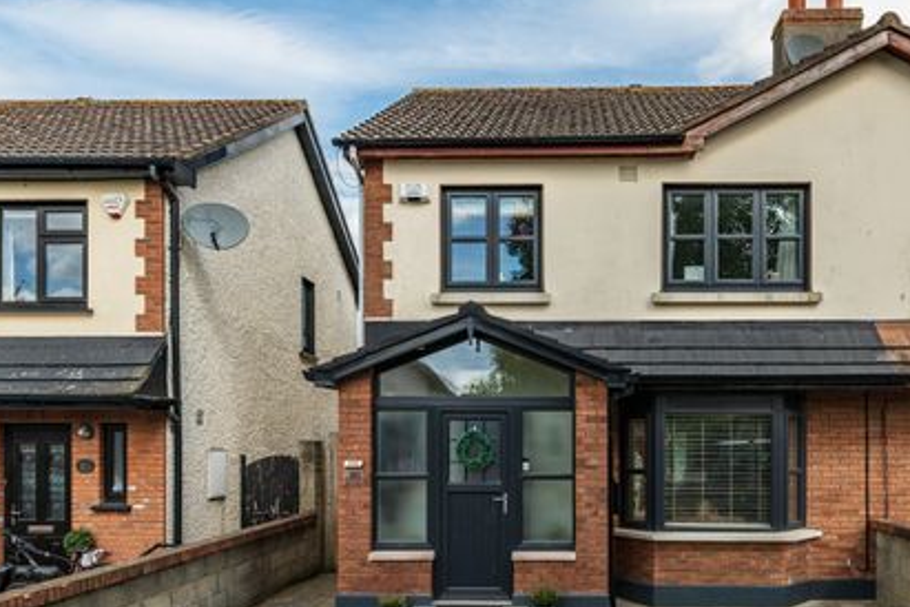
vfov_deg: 45.6
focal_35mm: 28
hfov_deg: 64.7
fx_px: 708
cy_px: 414
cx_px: 558
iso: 400
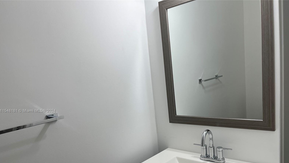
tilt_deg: -10.4
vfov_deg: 39.6
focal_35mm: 29
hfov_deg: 66.1
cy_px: 111
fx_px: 222
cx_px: 144
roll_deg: +5.7
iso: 50
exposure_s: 1/303
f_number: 1.6
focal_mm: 5.1
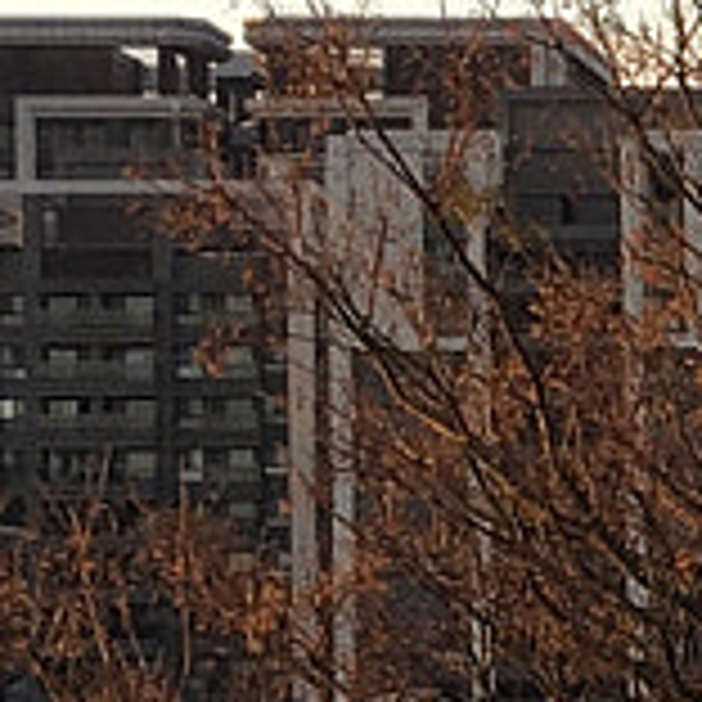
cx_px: 2772
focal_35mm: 263
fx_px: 6034
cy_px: 747
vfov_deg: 6.6
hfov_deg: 5.7
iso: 25
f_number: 2.2
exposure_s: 1/187
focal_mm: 4.15
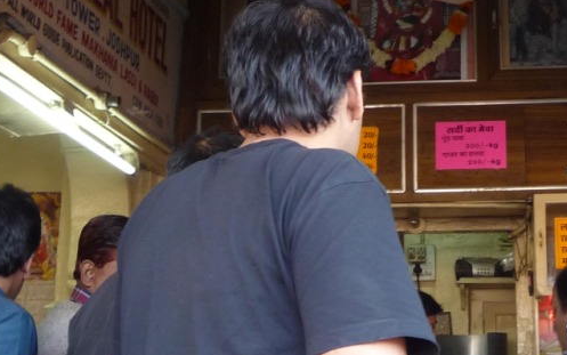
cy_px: 189
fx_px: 989
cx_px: 371
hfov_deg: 31.8
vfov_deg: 20.3
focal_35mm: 64
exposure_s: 1/30
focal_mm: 4.4
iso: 160
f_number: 2.8
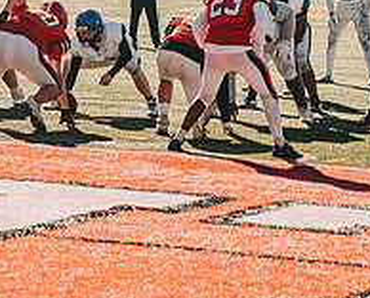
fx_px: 2151
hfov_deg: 9.8
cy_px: -5
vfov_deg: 7.9
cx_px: 32
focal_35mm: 196
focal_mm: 70
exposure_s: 1/2500
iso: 250
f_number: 3.2
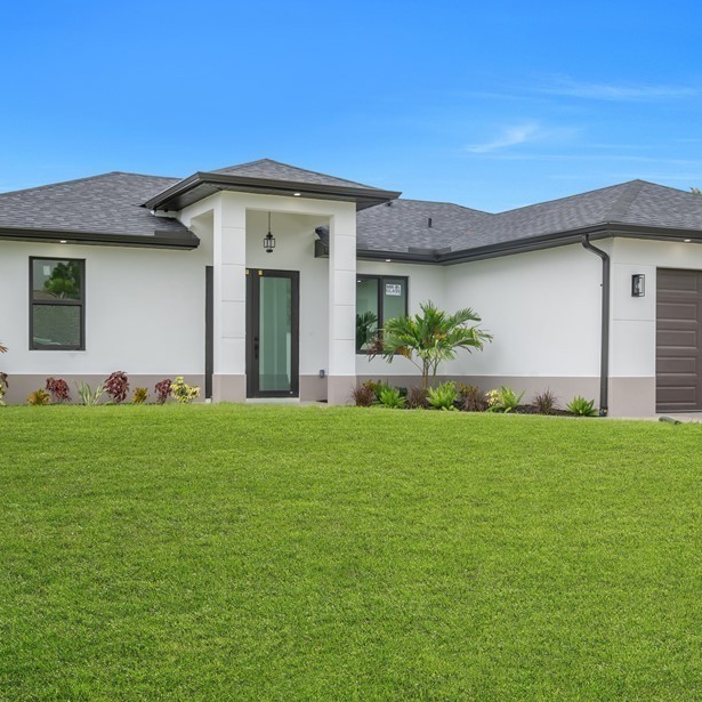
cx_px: 392
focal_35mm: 45
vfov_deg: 37.5
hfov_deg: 37.5
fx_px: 1032
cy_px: 373
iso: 100
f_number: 7.1
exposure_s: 1/200
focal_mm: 20
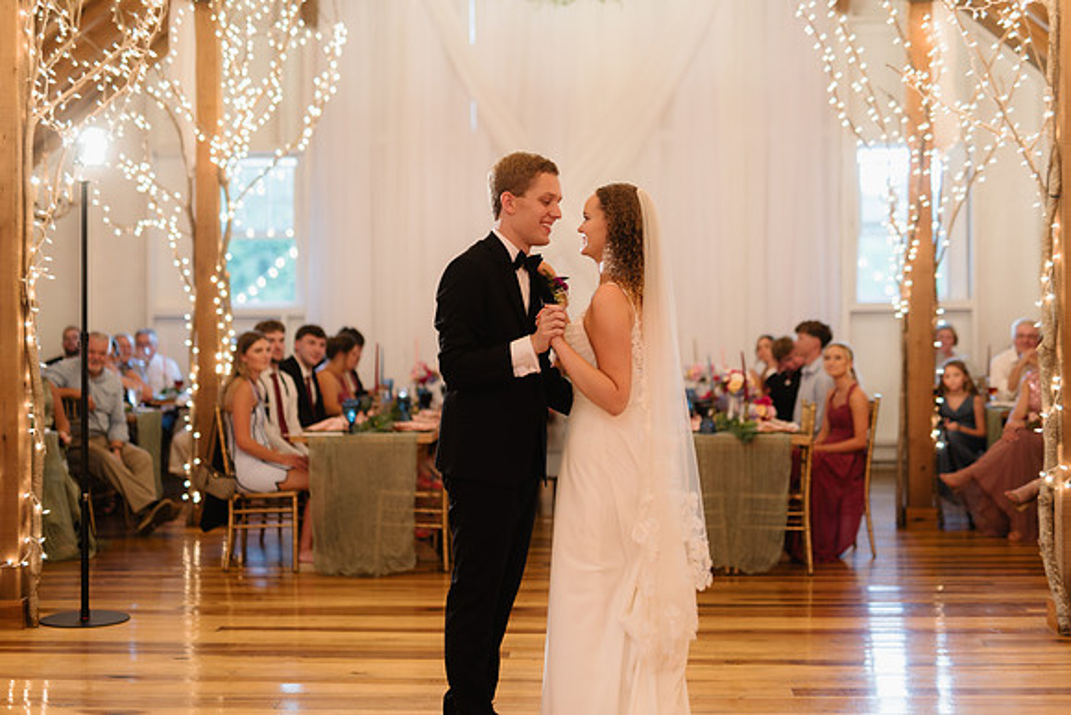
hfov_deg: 37.0
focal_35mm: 54
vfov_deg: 25.2
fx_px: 1600
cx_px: 520
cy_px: 339
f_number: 1.8
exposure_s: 1/50
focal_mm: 50
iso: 320
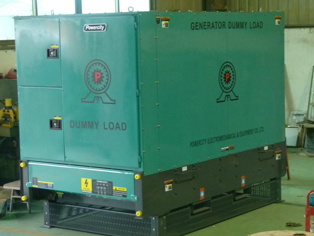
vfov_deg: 16.1
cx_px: 159
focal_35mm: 92
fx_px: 835
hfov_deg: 21.3
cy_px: 118
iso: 320
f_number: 3.4
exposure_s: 1/4
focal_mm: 16.1
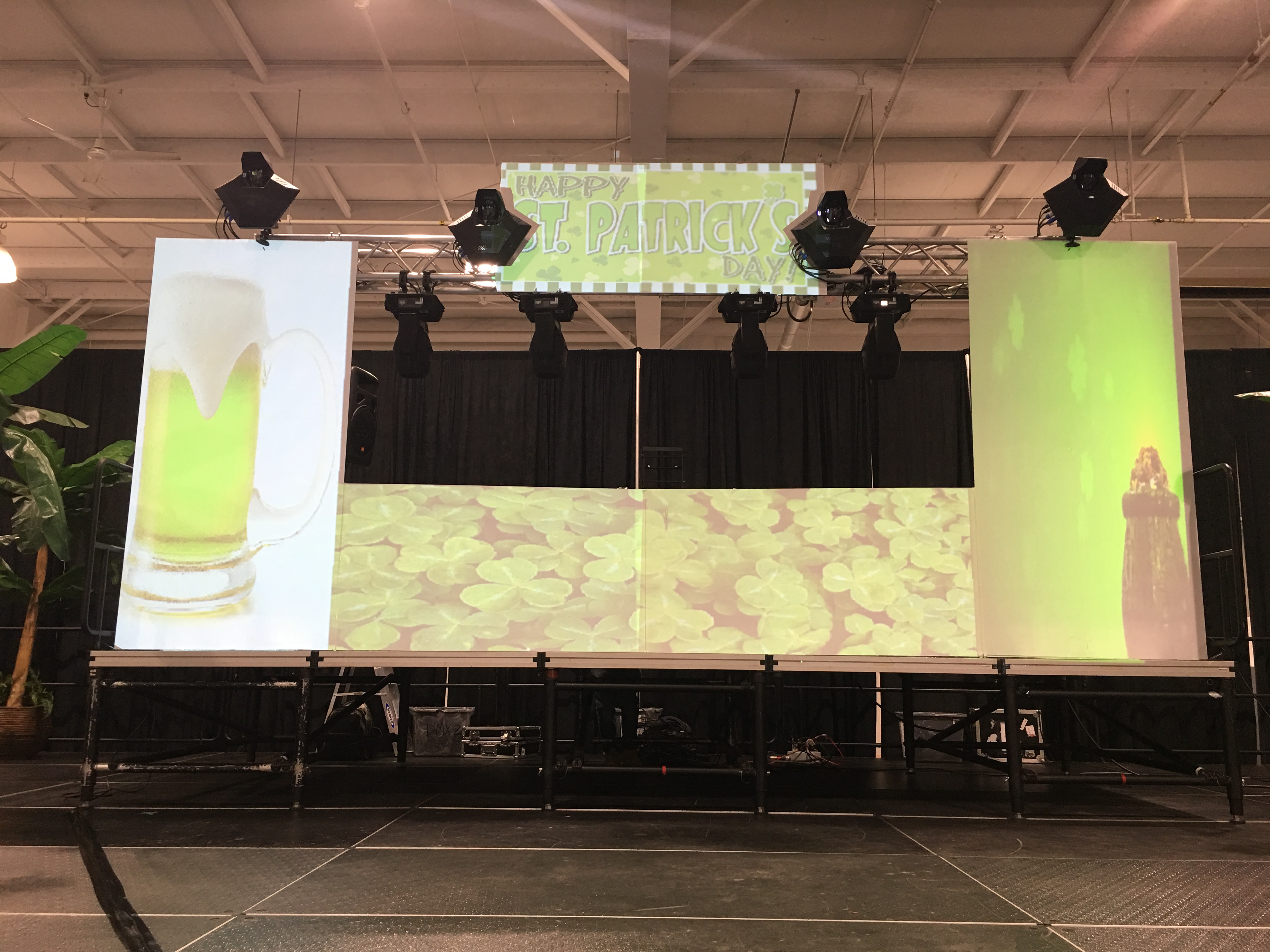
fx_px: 1064
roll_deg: -1.9
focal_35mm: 29
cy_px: 476
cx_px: 635
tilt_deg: +9.7
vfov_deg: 48.2
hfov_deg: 61.7
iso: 40
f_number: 2.2
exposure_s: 1/15
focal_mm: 4.15
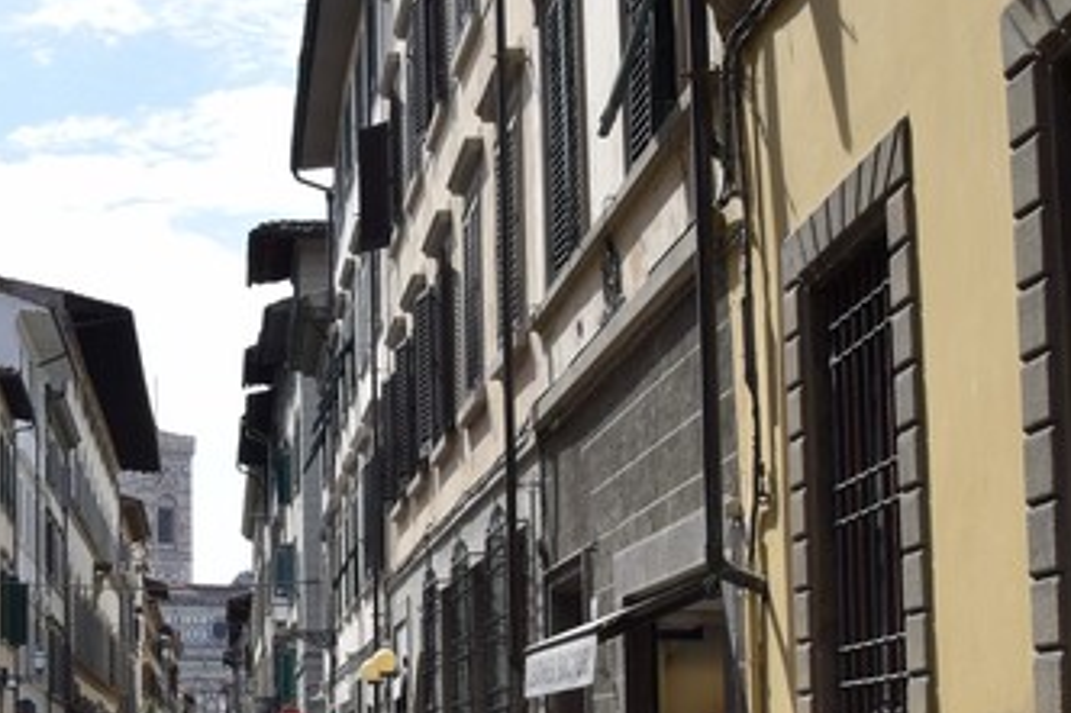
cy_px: 615
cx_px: 187
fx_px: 1933
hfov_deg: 30.1
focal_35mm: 65
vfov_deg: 20.6
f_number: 9
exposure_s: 1/320
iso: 200
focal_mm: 18
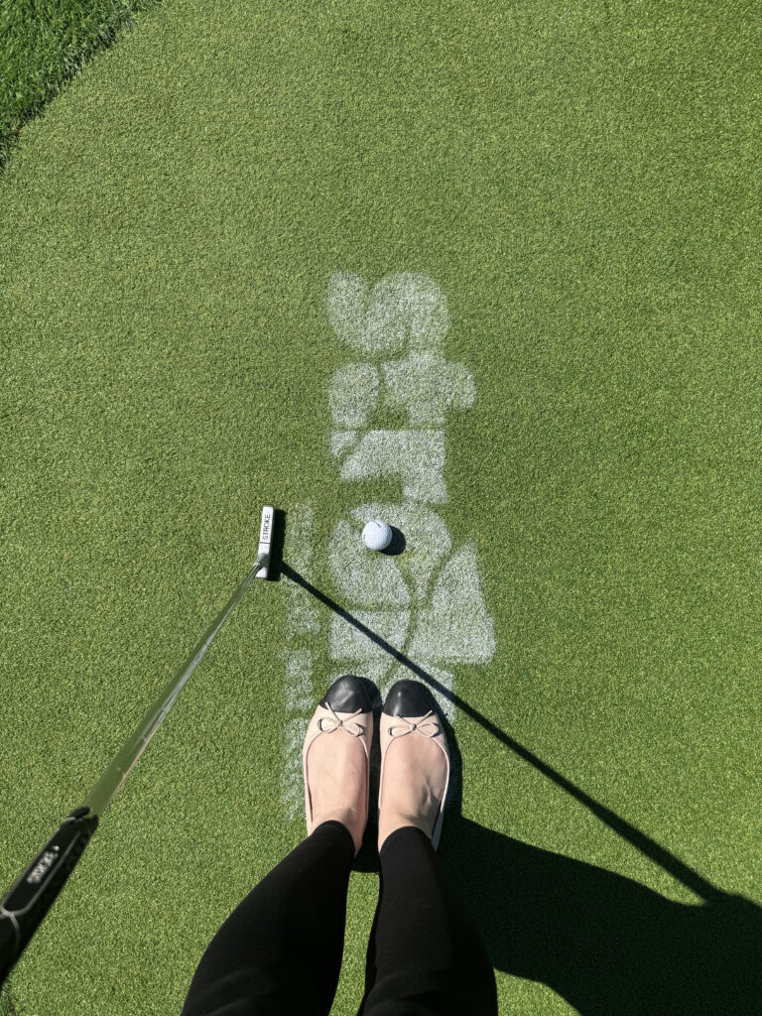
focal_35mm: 24
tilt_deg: -85.1
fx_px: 704
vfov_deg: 71.6
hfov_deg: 56.8
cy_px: 508
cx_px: 381
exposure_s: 1/4950
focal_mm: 6.76
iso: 80
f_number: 1.78
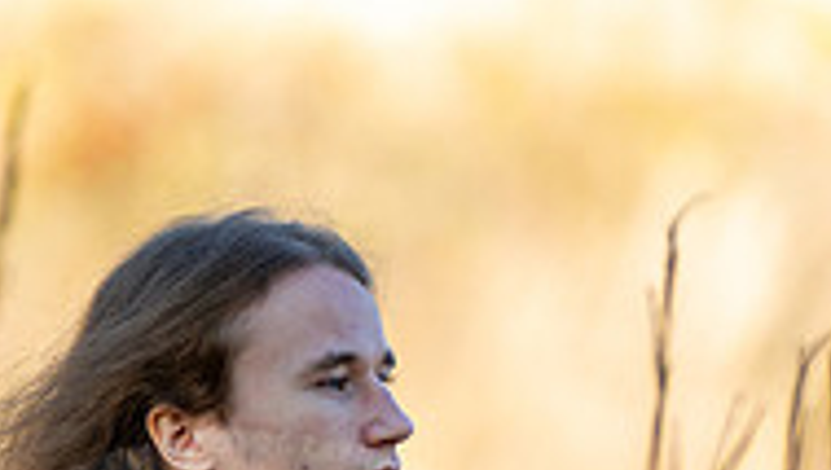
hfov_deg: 6.8
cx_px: 365
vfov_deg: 3.8
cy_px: 966
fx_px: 6974
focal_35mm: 316
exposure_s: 1/1000
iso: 80
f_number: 1.3
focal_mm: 85
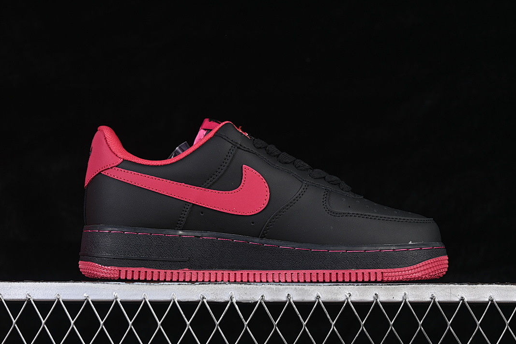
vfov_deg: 18.0
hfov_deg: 26.6
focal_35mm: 76
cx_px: 261
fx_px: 1089
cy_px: 173
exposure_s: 1/60
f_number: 6.3
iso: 160
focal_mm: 50
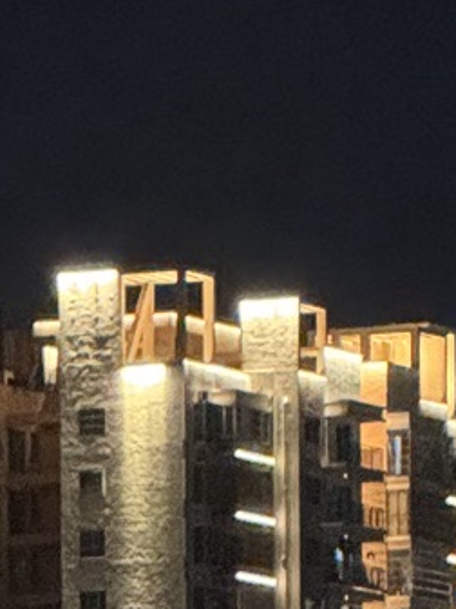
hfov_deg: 2.1
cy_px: 1247
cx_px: 154
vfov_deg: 2.8
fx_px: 12547
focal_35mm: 713
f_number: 2.8
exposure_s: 1/33
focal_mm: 15.66
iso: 1000
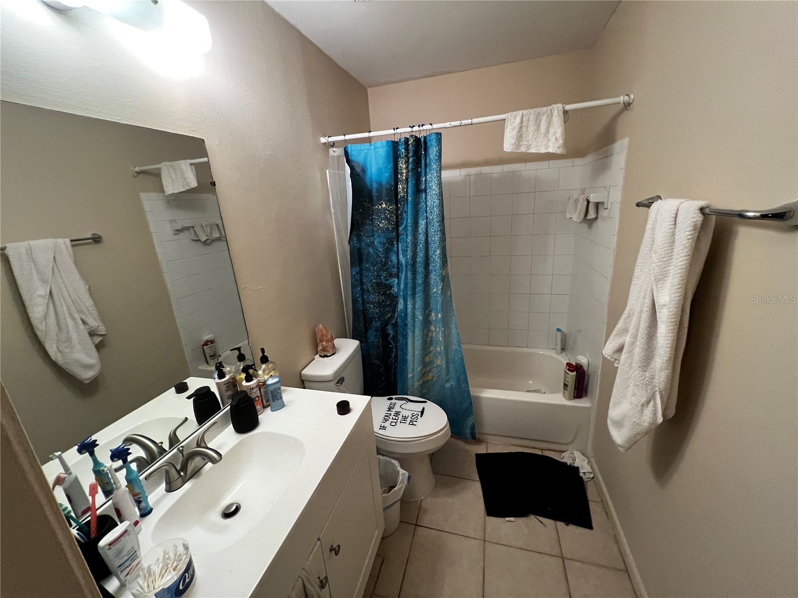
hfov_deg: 106.2
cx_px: 399
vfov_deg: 89.9
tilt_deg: -17.2
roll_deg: +3.0
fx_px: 300
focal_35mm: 13
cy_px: 299
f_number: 1.8
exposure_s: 1/60
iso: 320
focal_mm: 1.57
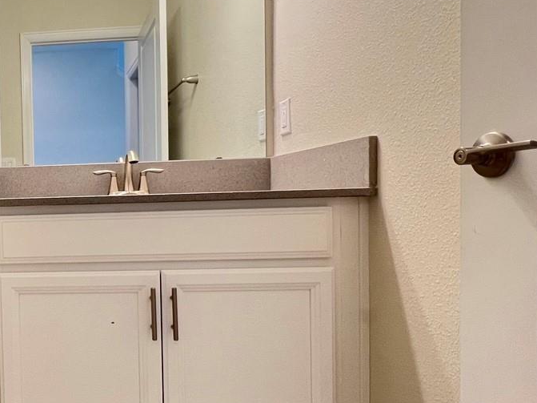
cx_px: -2
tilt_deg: -1.7
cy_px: 225
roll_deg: +1.6
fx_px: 481
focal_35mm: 31
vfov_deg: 45.3
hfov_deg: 48.1
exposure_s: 1/60
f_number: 1.8
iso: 200
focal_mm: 1.57
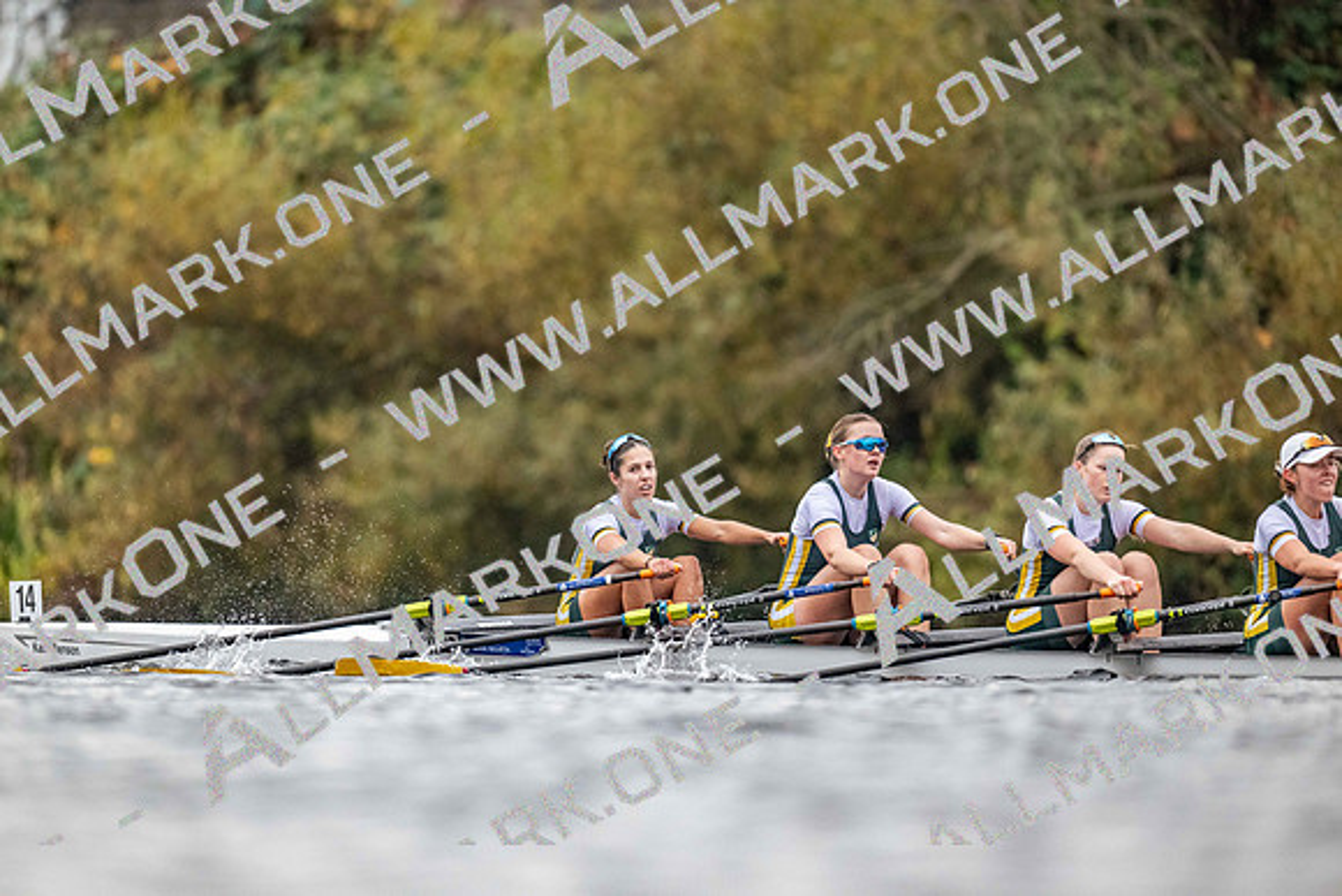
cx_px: 671
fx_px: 22371
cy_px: 448
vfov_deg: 2.3
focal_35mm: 600
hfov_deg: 3.4
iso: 4500
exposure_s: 1/2500
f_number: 4
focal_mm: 600
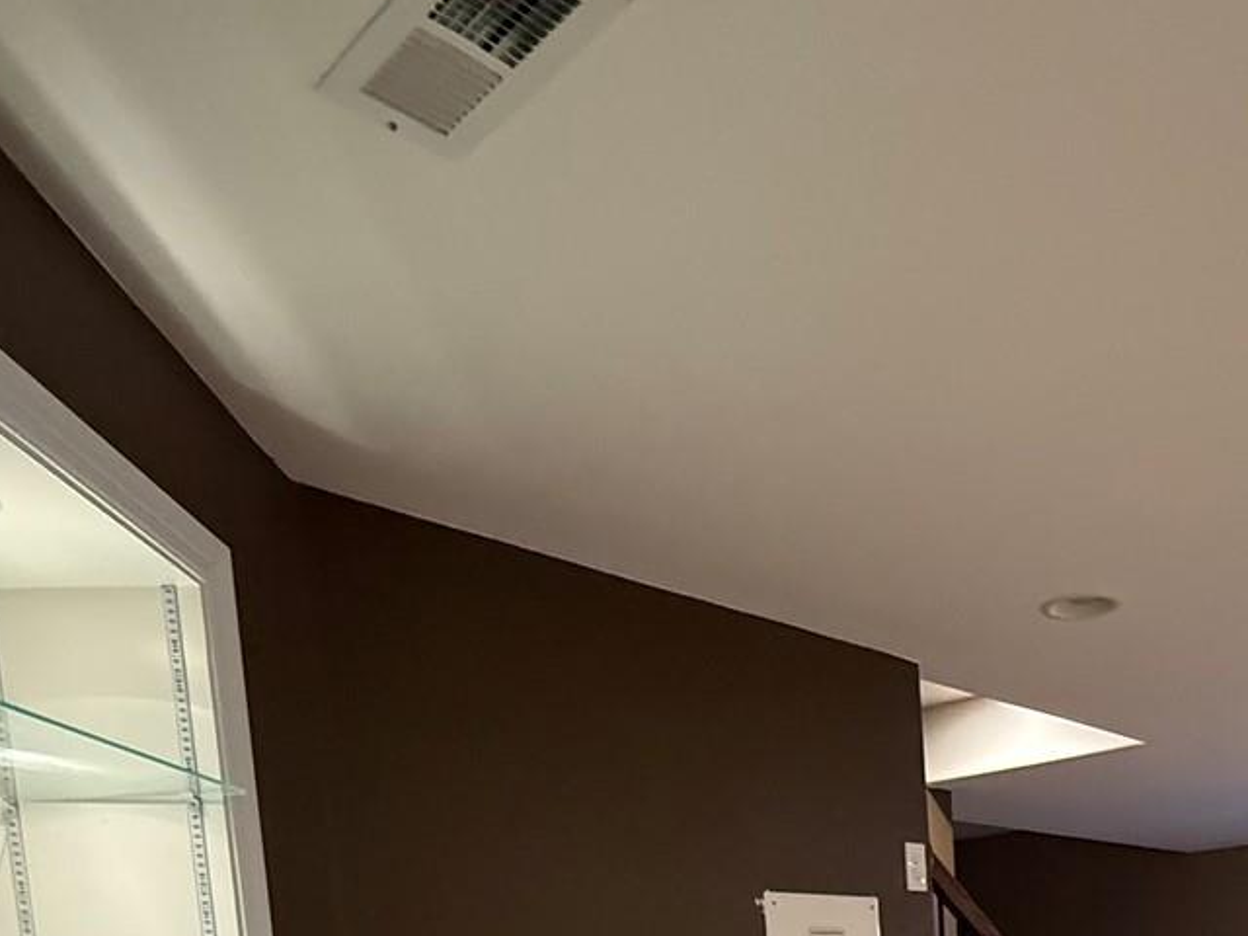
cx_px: 920
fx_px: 1262
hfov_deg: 50.7
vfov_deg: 32.9
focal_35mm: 35
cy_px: 1139
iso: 800
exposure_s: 1/60
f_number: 2.2
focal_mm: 2.22
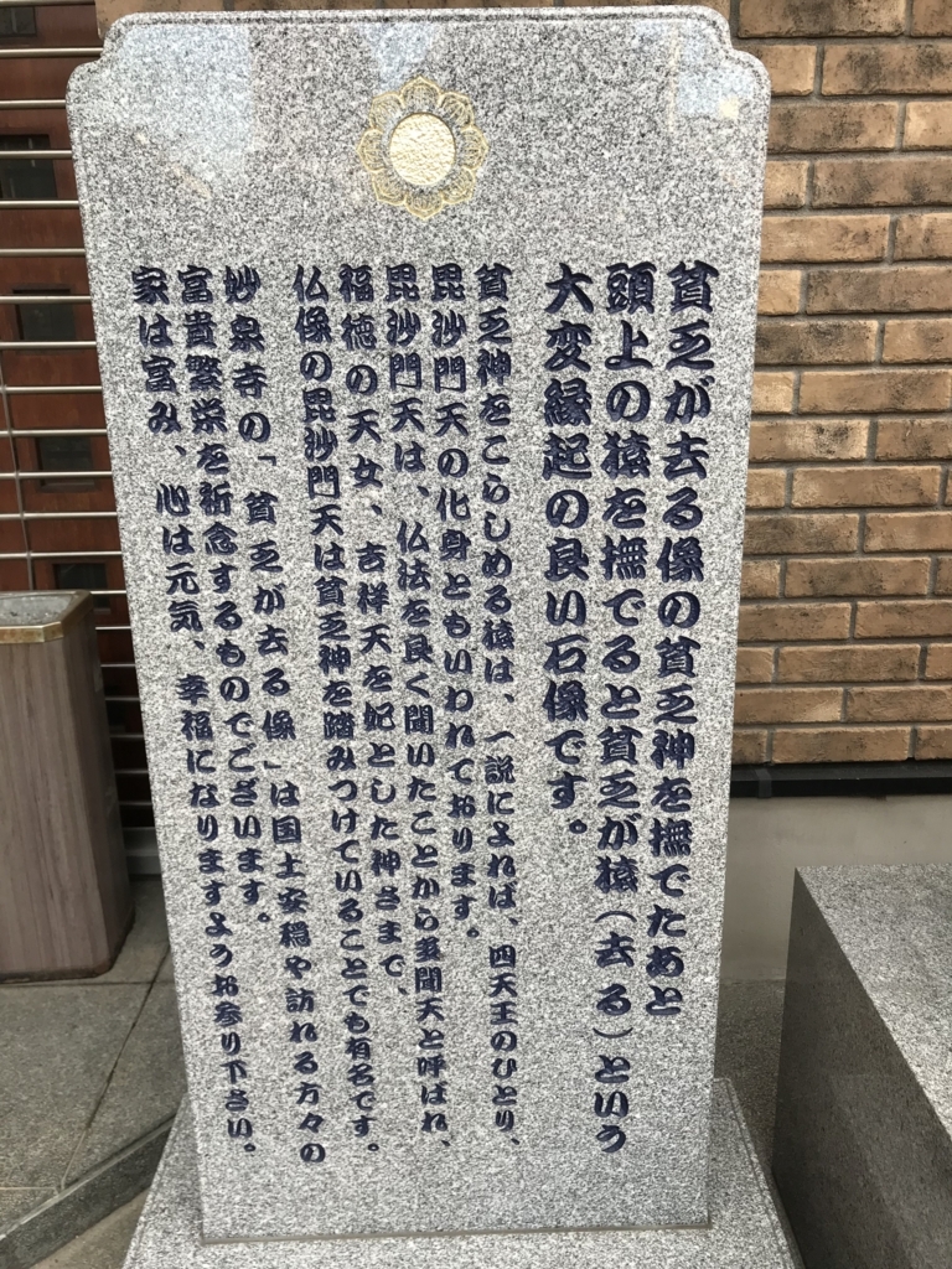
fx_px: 1027
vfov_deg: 63.4
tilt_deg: -16.7
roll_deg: +0.7
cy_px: 634
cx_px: 476
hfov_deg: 49.7
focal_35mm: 28
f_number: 1.8
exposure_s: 1/120
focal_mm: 3.99
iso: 25
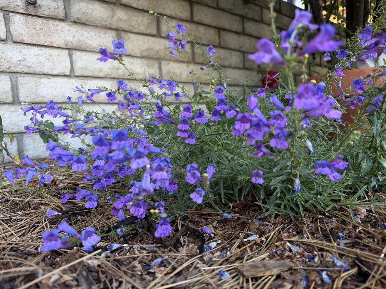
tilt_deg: -6.4
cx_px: 193
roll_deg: +2.4
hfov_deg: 71.6
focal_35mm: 24
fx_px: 268
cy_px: 144
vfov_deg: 56.8
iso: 64
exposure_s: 1/121
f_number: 1.78
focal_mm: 6.76
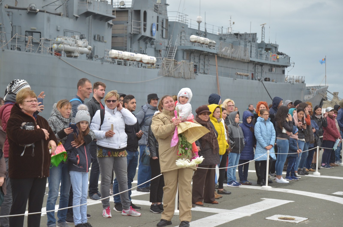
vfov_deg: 18.1
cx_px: 172
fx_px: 713
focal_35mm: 75
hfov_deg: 27.0
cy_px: 114
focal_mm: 50
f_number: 4.5
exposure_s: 1/640
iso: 500
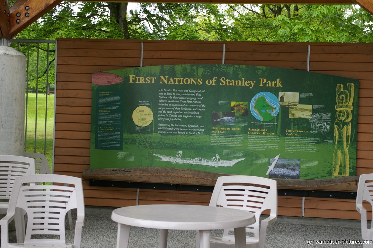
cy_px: 124
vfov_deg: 18.1
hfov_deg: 27.0
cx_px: 186
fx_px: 776
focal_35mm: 75
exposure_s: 1/90
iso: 200
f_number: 6.7
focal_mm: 50
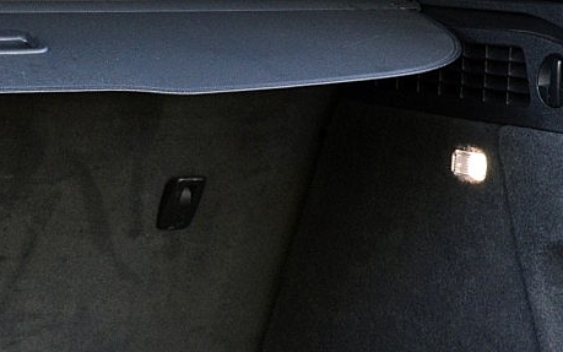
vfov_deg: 11.0
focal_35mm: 119
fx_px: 1826
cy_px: 288
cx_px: 28
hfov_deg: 17.2
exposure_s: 1/60
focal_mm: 22
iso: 800
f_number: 7.1
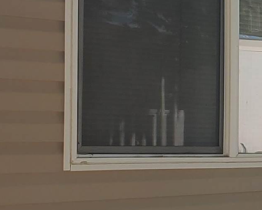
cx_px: 452
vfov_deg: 12.4
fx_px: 961
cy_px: 129
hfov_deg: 14.0
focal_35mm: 124
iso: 50
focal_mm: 4.3
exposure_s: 1/924
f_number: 2.4
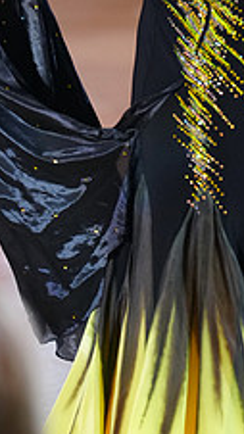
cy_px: -104
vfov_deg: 4.0
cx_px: 305
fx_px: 6193
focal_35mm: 538
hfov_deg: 2.3
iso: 2500
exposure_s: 1/320
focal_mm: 200
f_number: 2.8
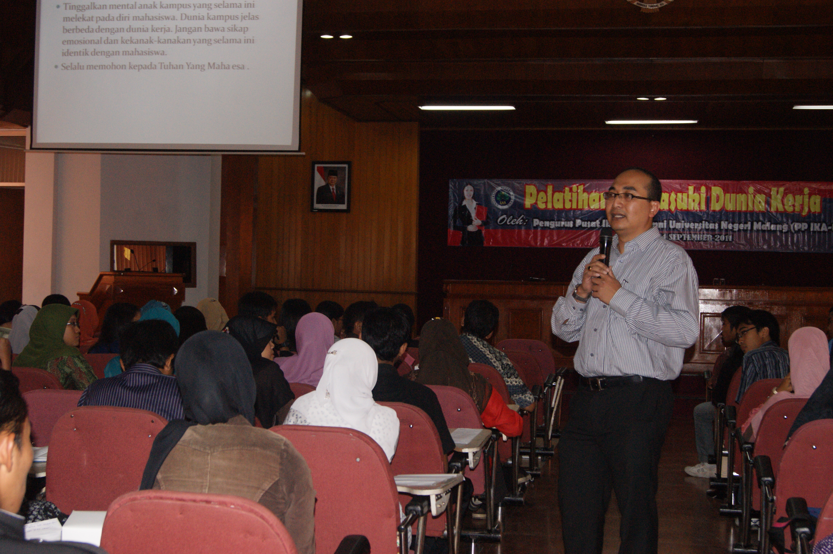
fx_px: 1214
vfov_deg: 25.7
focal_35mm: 52
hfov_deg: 37.9
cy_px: 277
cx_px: 416
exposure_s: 1/60
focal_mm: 35
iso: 400
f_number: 5.6
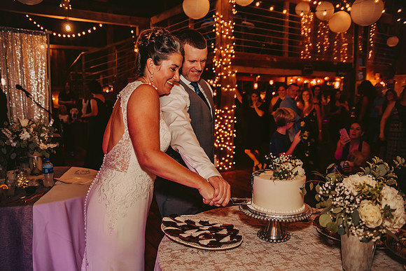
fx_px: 316
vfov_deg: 46.4
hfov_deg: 65.5
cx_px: 203
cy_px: 136
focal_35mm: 28
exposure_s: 1/125
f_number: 2.8
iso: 1600
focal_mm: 28
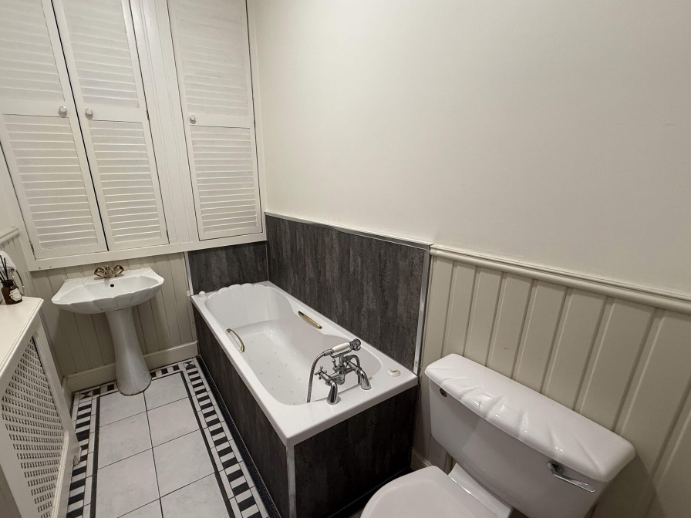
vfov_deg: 78.0
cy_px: 277
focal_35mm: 16
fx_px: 319
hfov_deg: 94.1
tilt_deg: -17.1
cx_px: 305
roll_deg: +1.3
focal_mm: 2.22
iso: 200
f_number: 2.2
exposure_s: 1/99
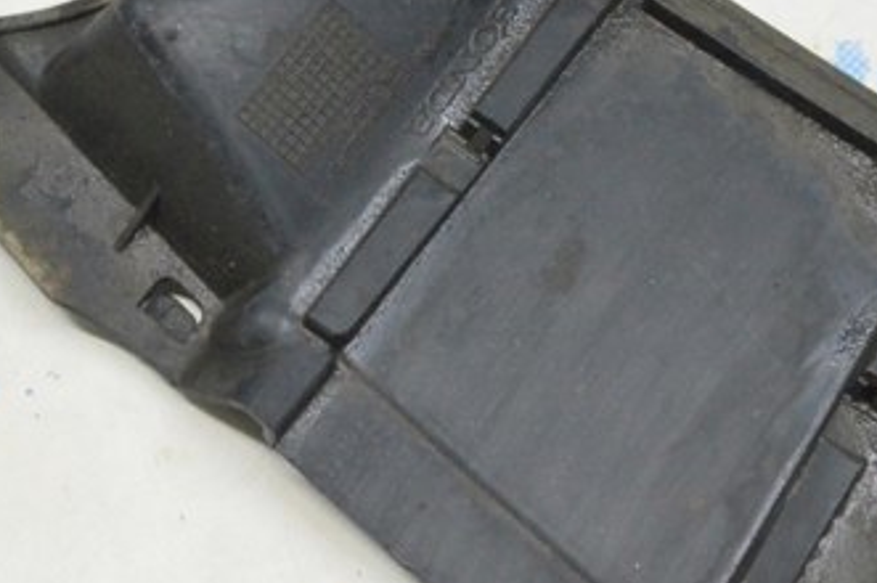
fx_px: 2117
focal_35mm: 87
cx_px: 495
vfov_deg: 15.7
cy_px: 256
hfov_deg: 23.4
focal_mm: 30
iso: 6400
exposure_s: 1/15
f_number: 20
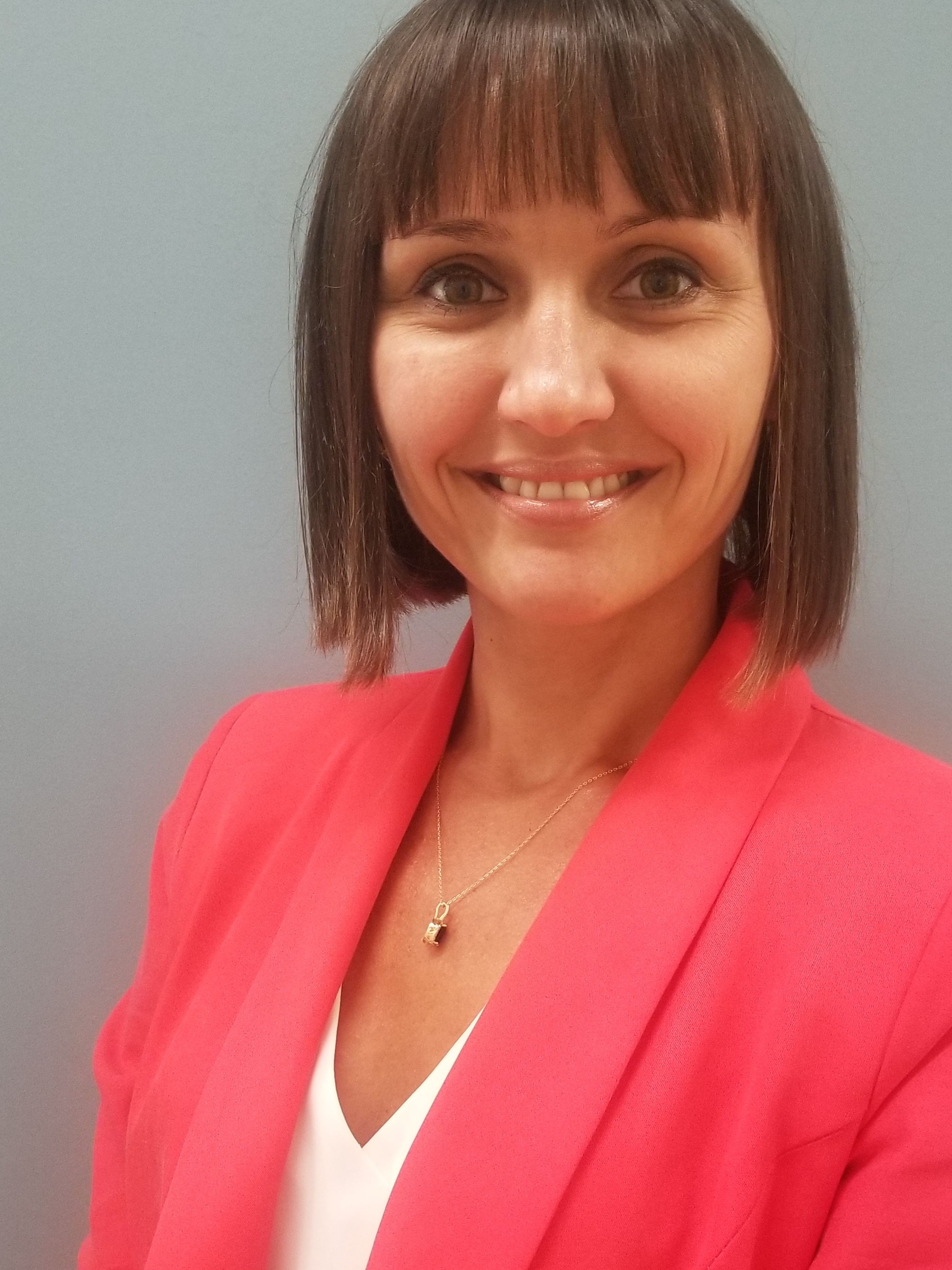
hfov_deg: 36.8
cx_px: 518
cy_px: 689
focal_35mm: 39
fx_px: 1430
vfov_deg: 47.8
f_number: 1.7
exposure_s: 1/30
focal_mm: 4.3
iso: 160
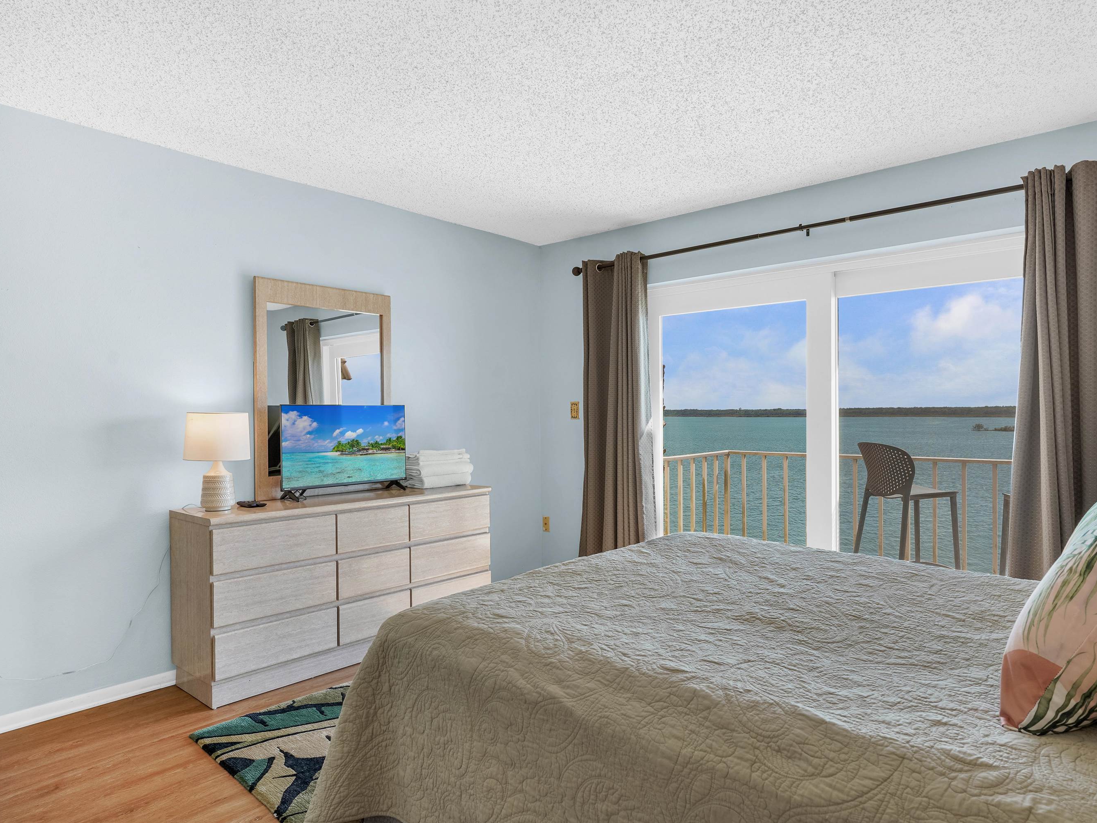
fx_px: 666
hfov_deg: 78.8
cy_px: 418
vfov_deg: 63.4
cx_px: 594
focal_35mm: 21
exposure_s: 1/8
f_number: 8
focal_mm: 19
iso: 100
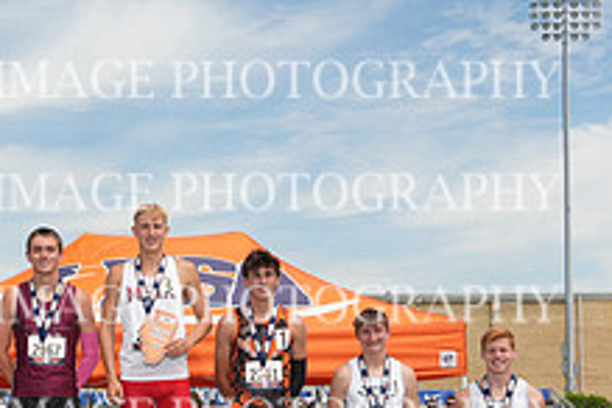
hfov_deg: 26.6
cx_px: 156
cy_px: 360
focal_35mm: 75
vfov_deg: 17.8
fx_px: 1280
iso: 100
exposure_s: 1/160
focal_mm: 19
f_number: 10
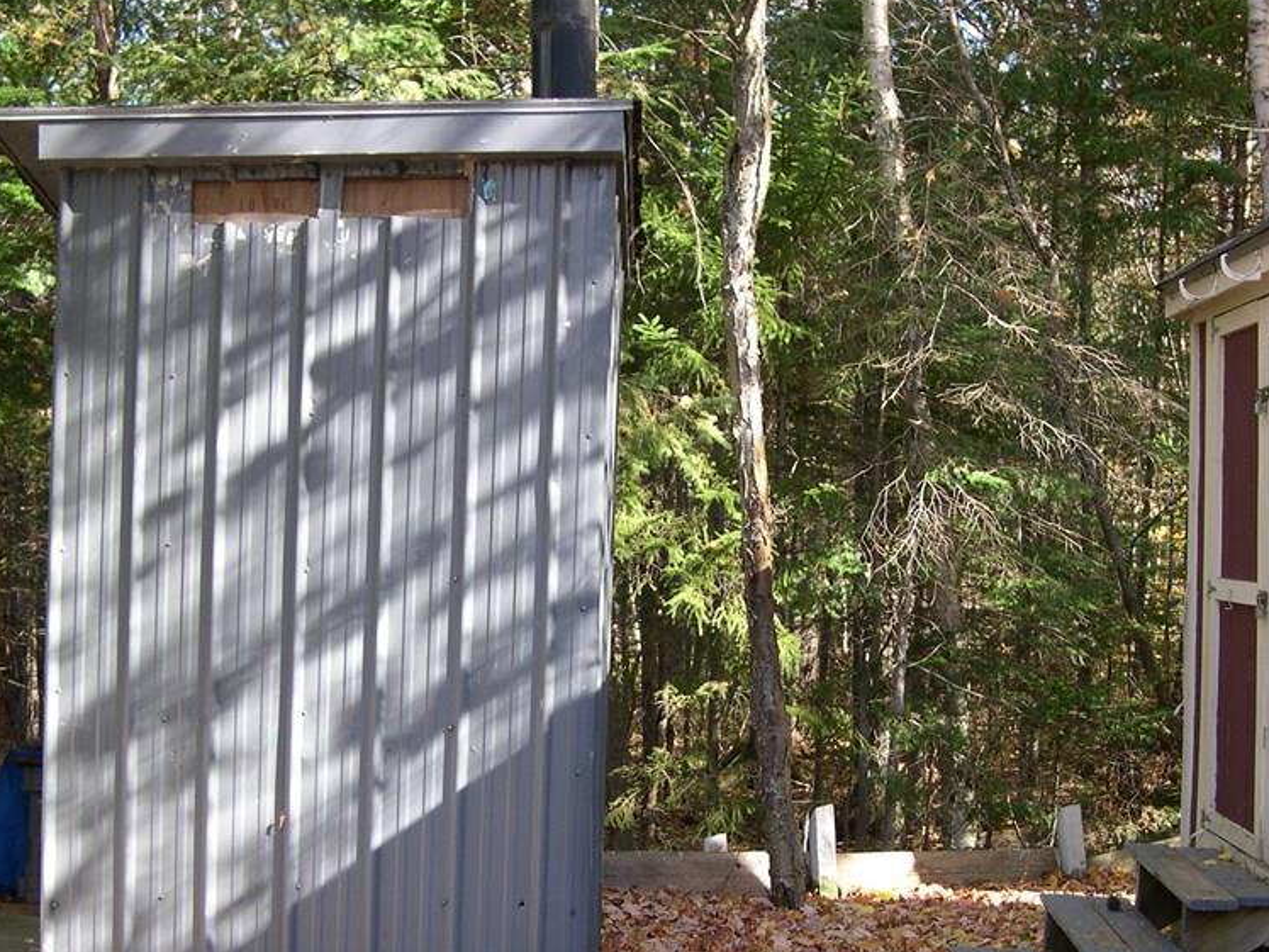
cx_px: 619
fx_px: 1906
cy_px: 616
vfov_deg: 27.9
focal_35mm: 52
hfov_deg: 36.8
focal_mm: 8
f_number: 2.8
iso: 100
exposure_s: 1/95.9
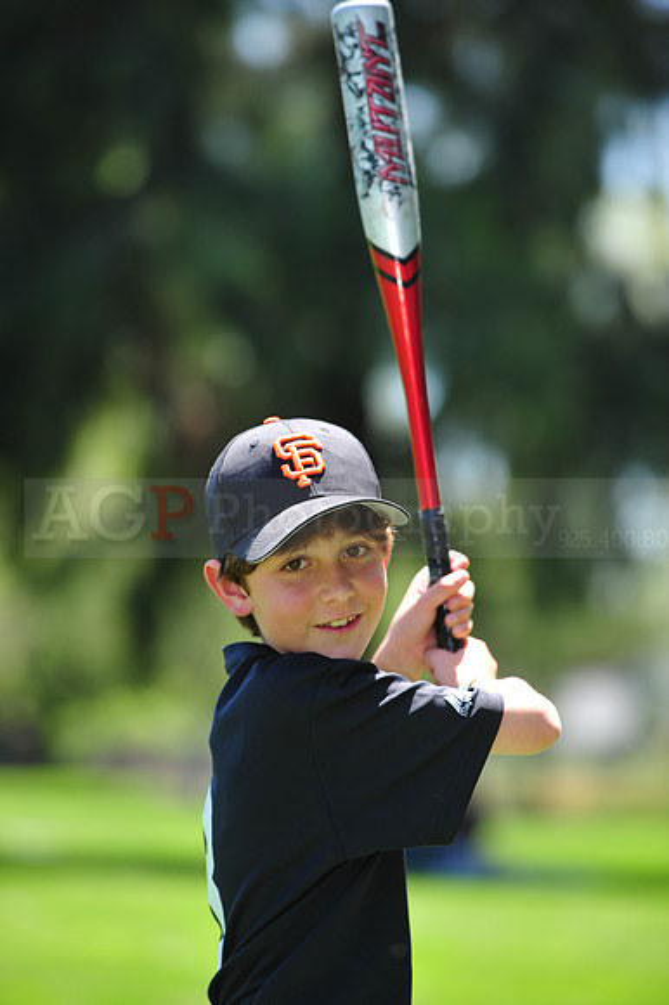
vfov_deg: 10.3
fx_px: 5581
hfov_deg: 6.9
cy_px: 502
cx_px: 334
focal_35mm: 200
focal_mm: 200
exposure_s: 1/400
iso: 200
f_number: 4.5
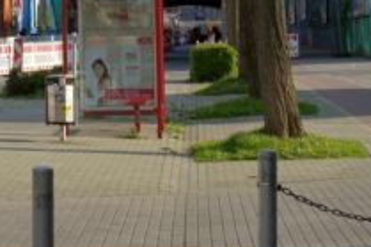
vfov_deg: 8.5
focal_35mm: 160
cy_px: -18
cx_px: -31
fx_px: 1648
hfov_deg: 12.6
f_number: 5.6
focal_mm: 25.7
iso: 125
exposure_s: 1/320
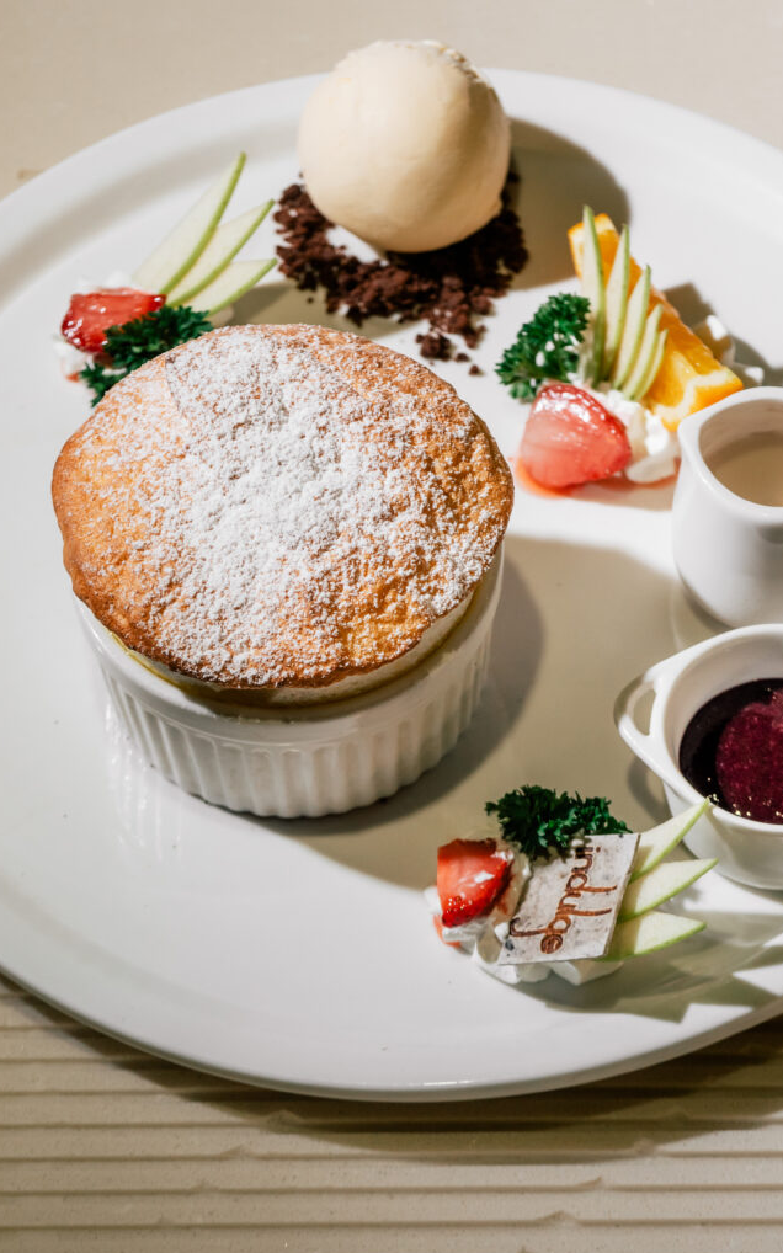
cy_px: 629
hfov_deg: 10.2
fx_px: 4372
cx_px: 467
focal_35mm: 128
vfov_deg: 16.3
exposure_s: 1/60
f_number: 4.5
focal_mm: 60
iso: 400
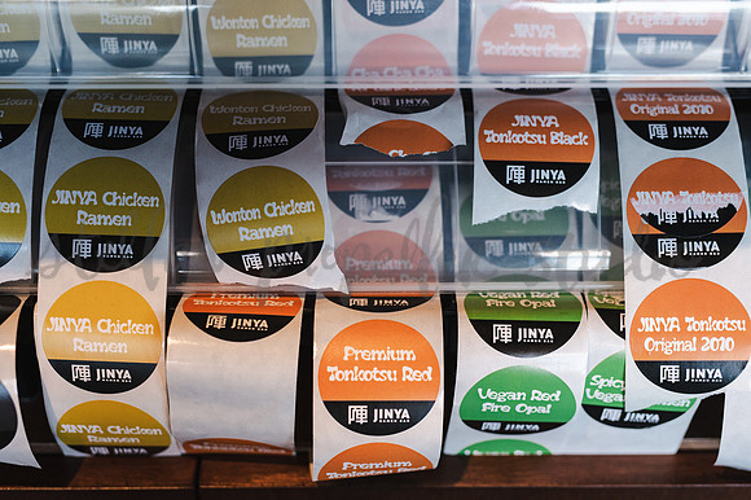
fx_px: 1042
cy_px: 250
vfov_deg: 27.0
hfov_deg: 39.6
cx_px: 376
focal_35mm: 50
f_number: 2.5
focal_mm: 50
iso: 500
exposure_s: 1/640
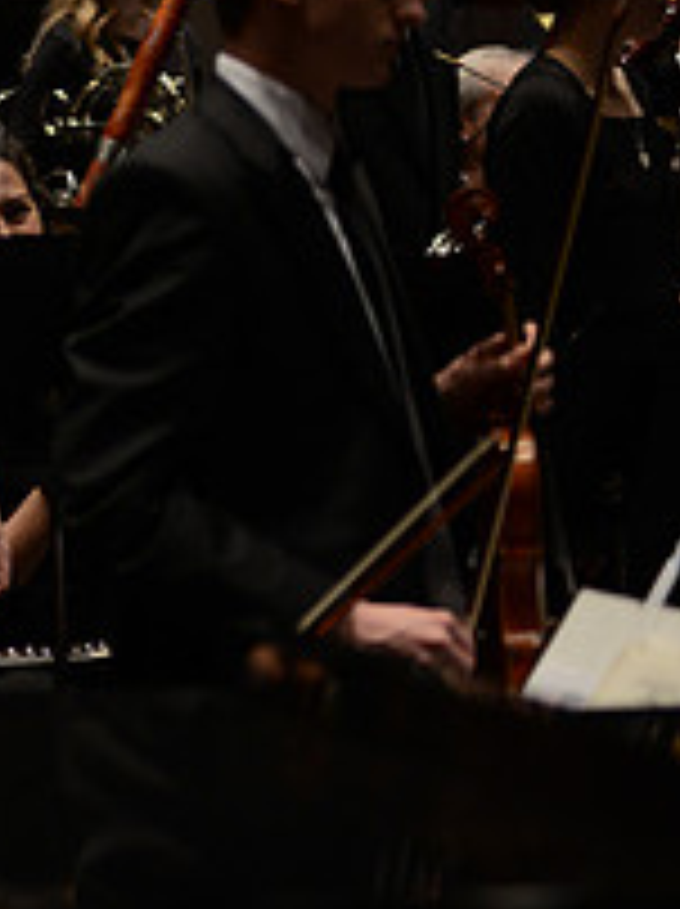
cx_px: -594
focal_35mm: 221
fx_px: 5801
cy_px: 88
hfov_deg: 6.5
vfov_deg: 8.9
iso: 1600
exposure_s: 1/250
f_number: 2.8
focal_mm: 80
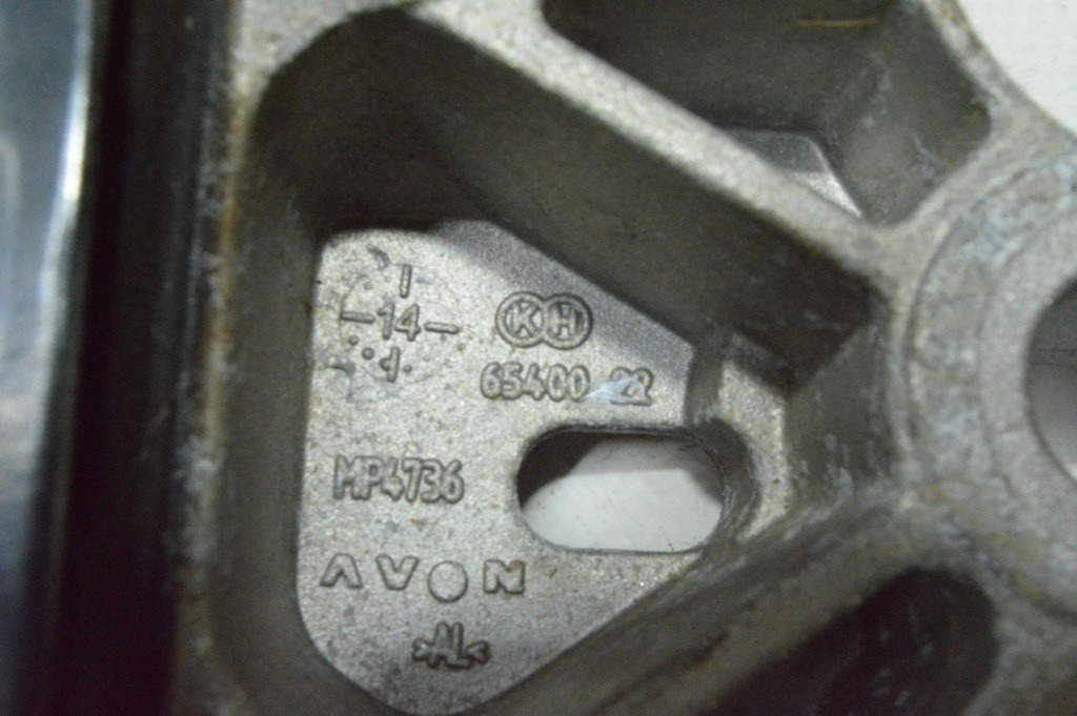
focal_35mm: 45
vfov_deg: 29.8
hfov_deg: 43.6
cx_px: 538
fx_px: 1345
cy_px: 358
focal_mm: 30
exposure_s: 1/50
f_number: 29
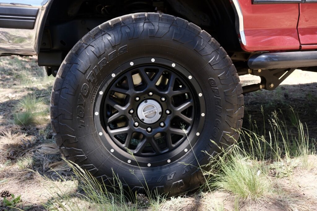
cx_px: 158
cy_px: 106
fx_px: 291
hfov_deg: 57.2
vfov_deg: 40.0
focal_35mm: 33
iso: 320
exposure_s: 1/120
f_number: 5
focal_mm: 22.3
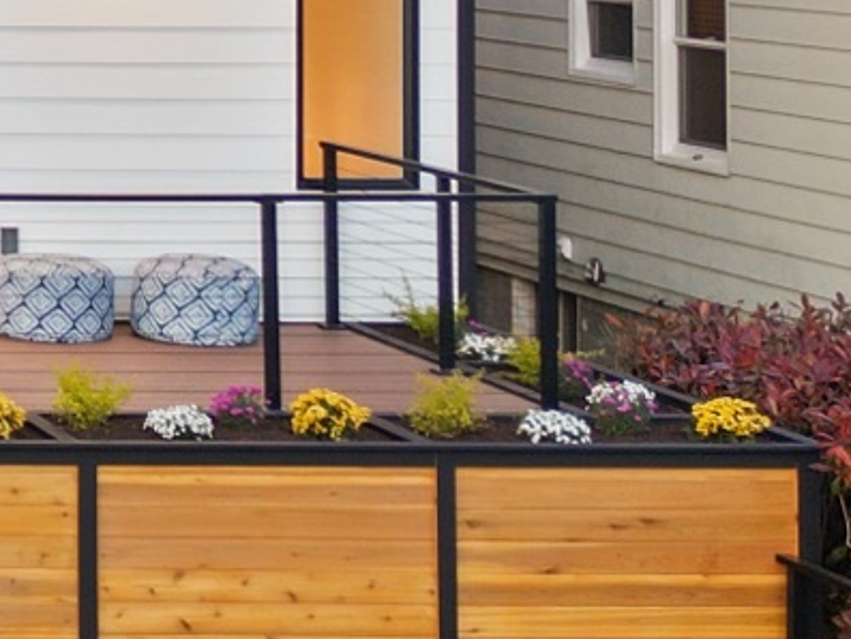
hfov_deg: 13.5
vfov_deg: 12.0
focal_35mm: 121
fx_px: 2976
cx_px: -954
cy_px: -148
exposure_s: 1/15
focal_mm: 6.72
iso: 290
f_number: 1.7
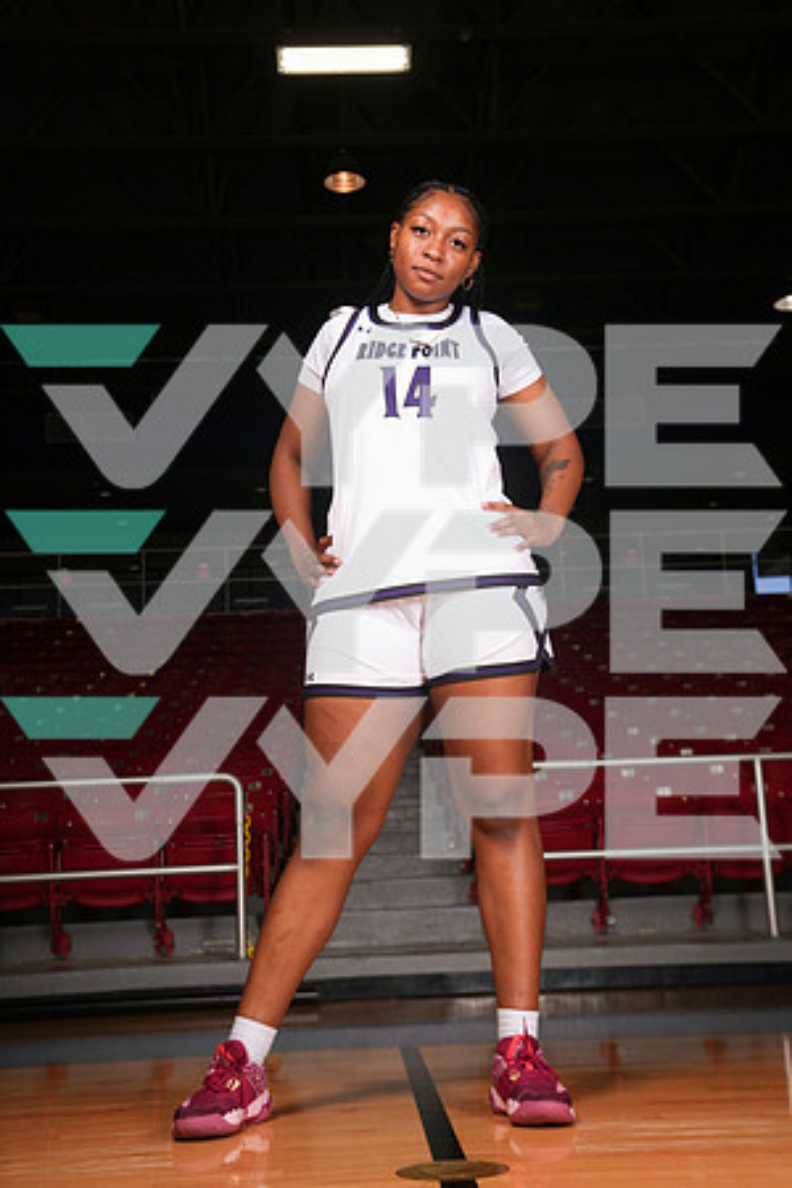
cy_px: 594
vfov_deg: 44.5
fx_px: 1452
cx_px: 396
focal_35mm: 44
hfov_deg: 30.5
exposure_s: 1/200
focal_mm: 44
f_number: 6.3
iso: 250
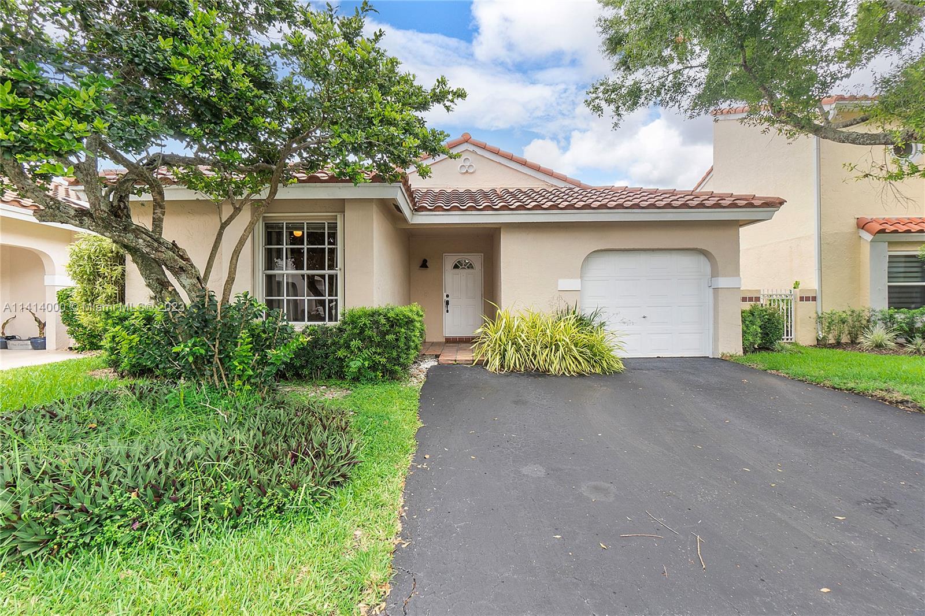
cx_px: 462
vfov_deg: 77.3
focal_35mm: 15
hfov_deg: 100.4
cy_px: 308
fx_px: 385
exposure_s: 1/60
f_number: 9
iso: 200
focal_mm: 10
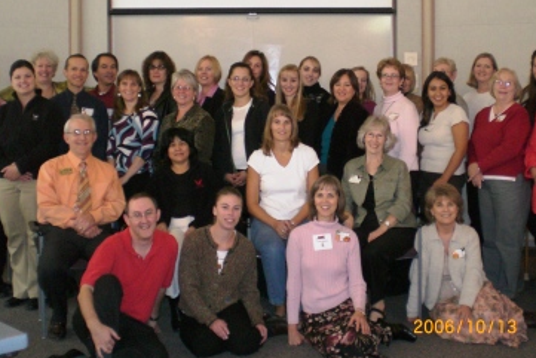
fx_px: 730
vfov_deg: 27.4
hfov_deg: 40.3
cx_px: 297
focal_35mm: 49
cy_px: 128
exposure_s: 1/60
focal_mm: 6.3
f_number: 3.1
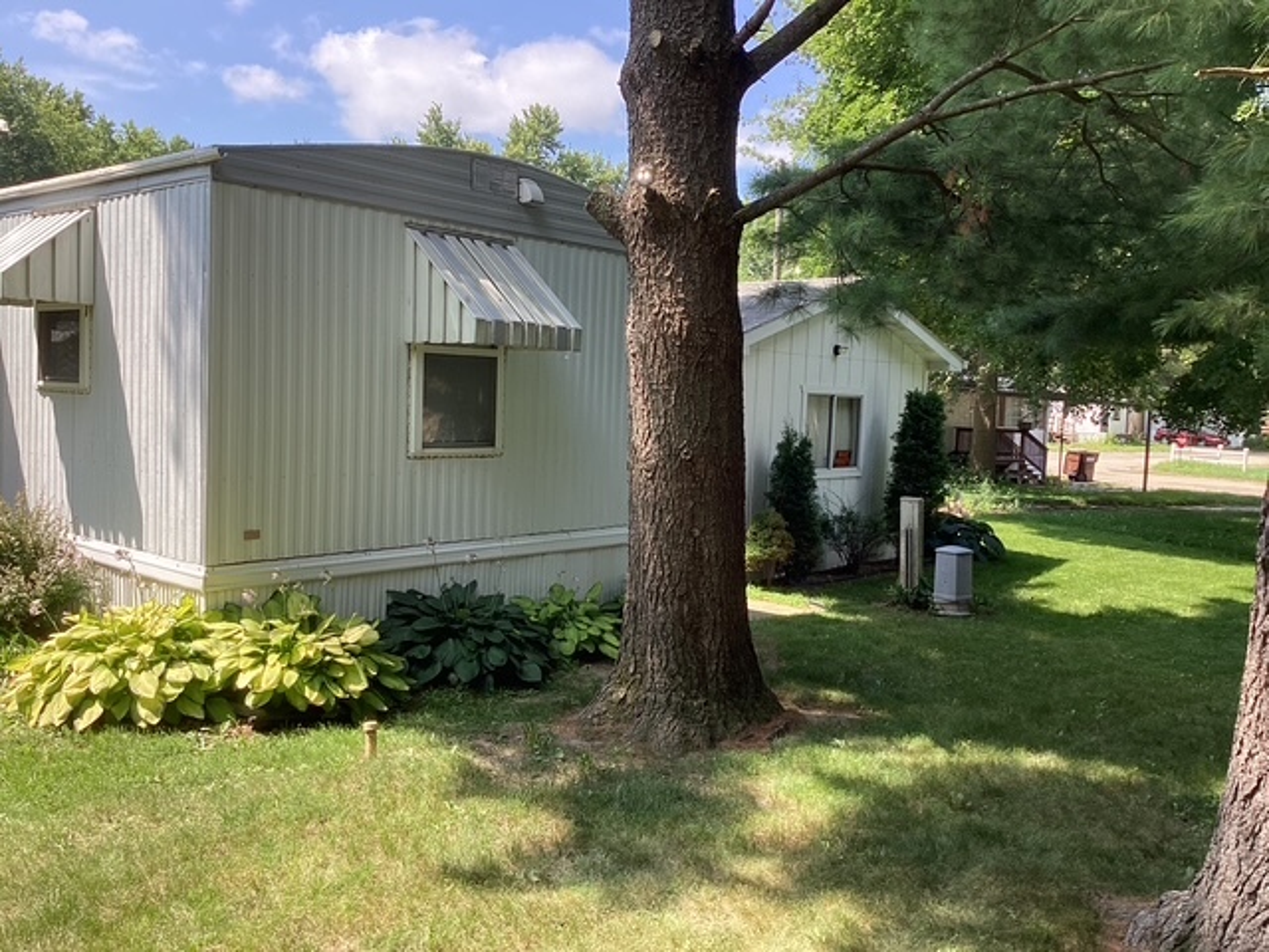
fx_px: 1136
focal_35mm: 31
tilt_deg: -2.4
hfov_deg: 58.4
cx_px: 634
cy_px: 476
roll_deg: -1.9
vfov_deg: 45.4
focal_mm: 3.3
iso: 25
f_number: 2.4
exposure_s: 1/273
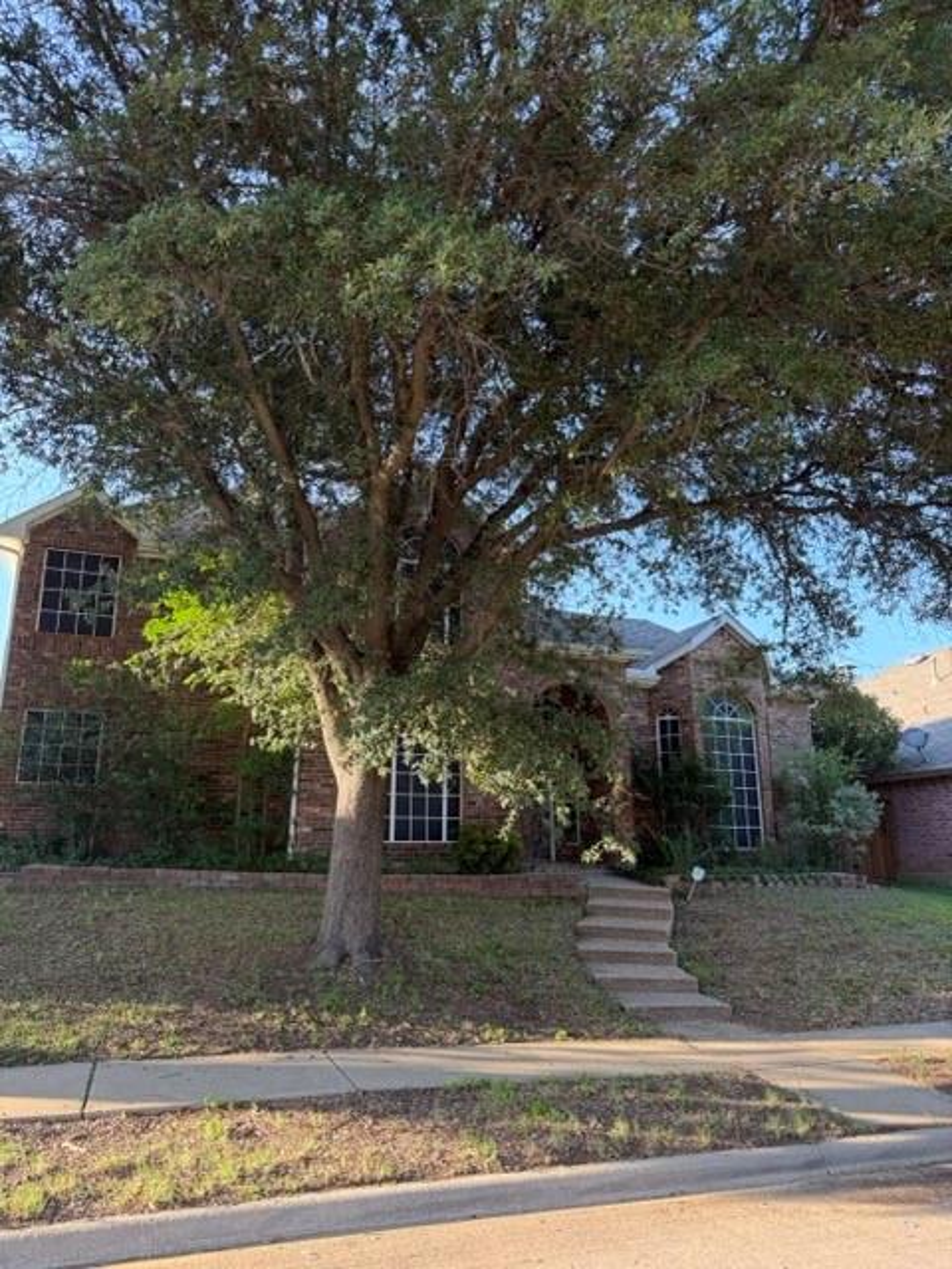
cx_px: 476
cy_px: 634
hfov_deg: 56.8
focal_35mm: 24
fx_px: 880
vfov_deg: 71.6
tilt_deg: +14.6
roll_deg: +0.2
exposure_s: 1/248
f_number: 1.78
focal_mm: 6.76
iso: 80
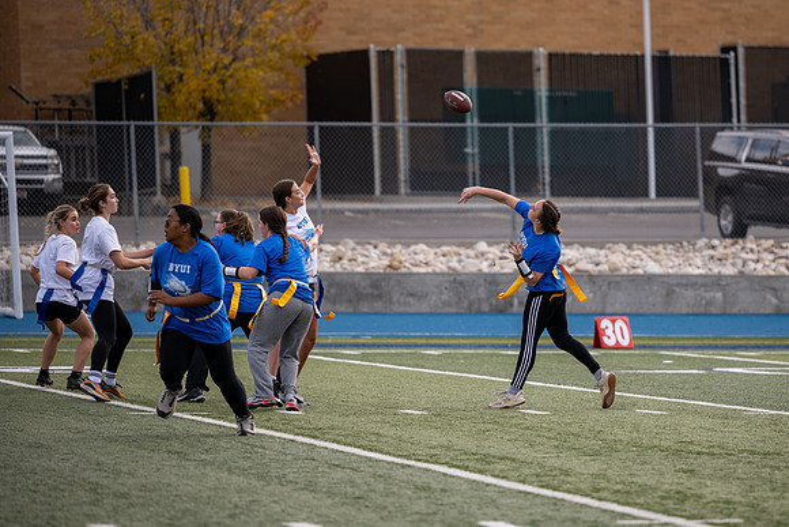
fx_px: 4729
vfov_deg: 6.4
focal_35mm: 216
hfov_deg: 9.5
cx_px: 509
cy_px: 254
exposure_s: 1/2500
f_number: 2.8
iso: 200
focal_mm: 160
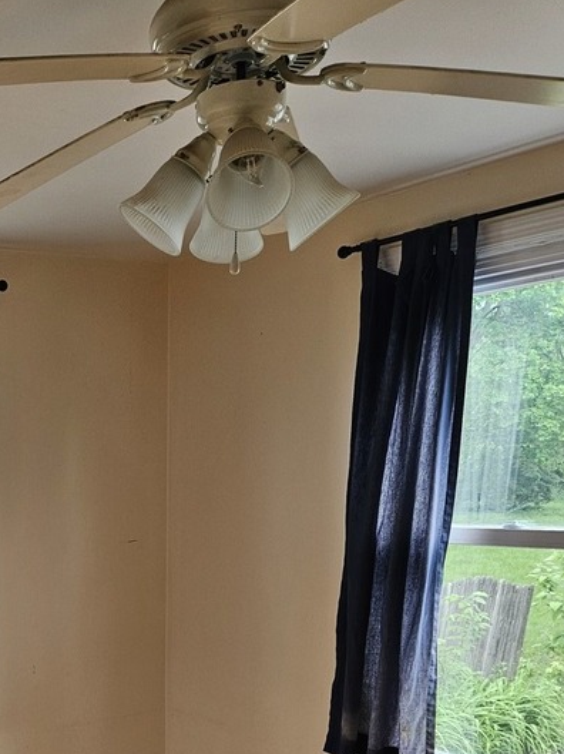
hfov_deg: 28.9
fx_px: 1022
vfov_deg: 36.8
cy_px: 733
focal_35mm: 47
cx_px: 1
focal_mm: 5.4
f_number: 1.8
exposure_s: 1/180
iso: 100
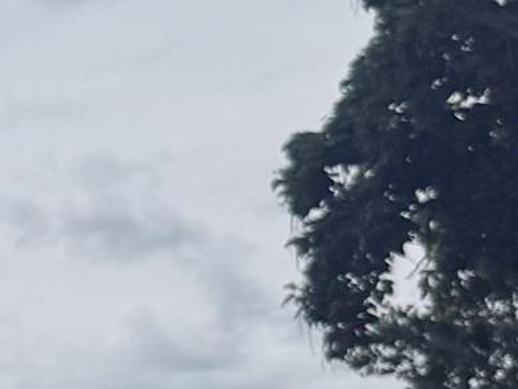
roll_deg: -2.9
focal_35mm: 187
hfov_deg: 8.9
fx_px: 2800
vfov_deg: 7.9
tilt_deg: +10.9
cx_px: -954
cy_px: 472
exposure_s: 1/22727
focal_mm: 6.76
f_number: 1.78
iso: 64
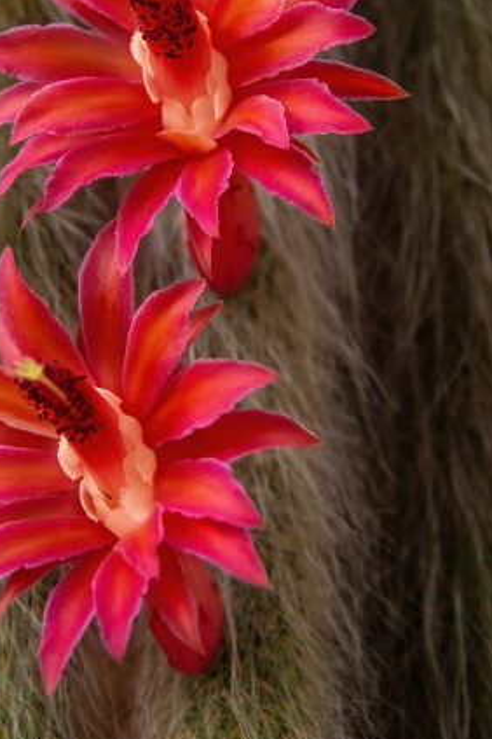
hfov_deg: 17.5
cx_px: 181
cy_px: 241
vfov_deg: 25.8
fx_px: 1599
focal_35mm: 78
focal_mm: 55
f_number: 10
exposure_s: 1/400
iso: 1600
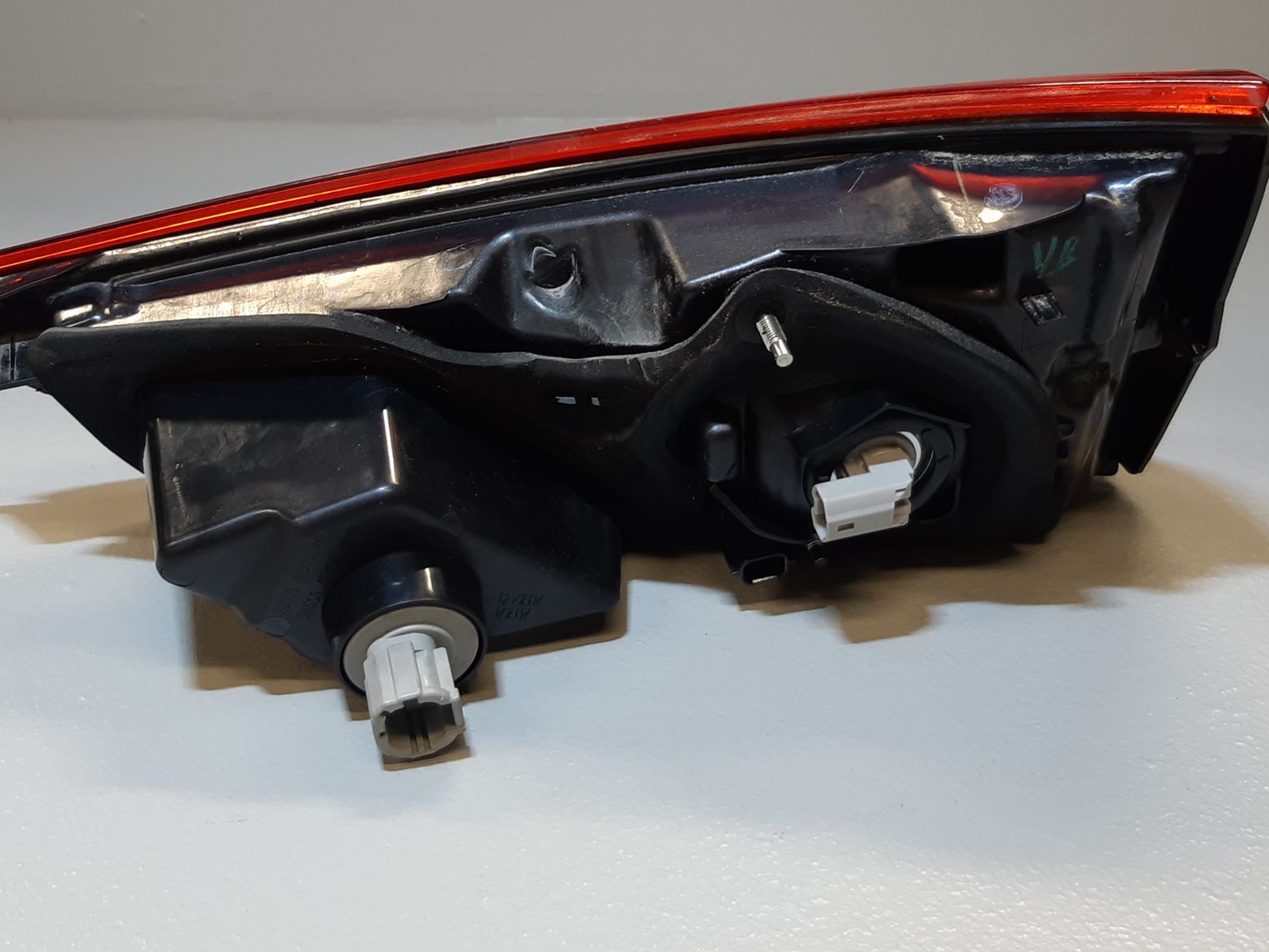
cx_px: 605
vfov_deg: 41.7
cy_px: 403
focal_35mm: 34
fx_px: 1247
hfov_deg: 53.9
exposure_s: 1/50
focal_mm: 3.93
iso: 50
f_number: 1.7
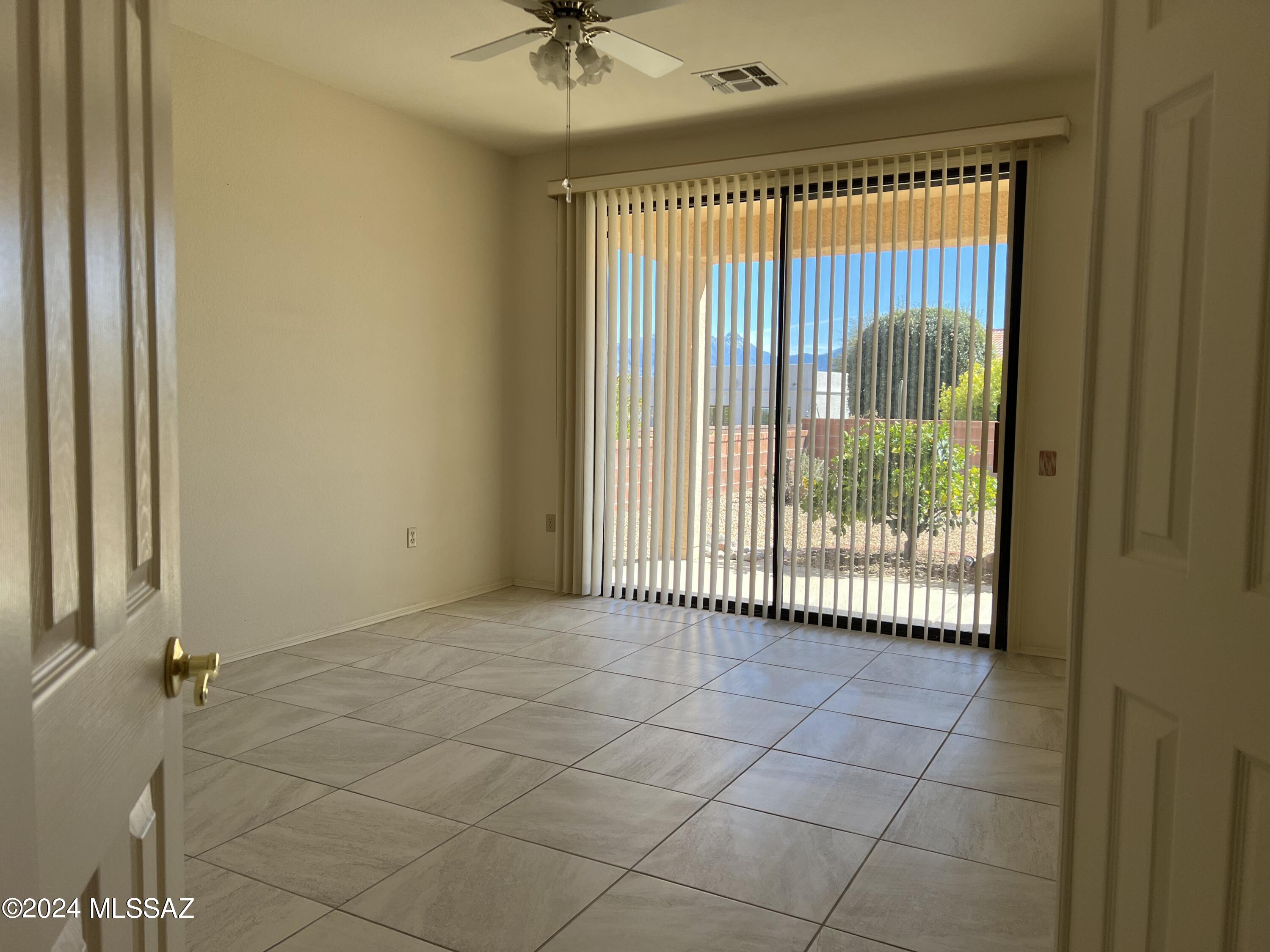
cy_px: 476
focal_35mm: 26
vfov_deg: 53.1
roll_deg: -0.6
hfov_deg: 67.3
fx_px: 954
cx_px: 635
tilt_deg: -3.9
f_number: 1.5
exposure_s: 1/499
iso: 50
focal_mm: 5.7
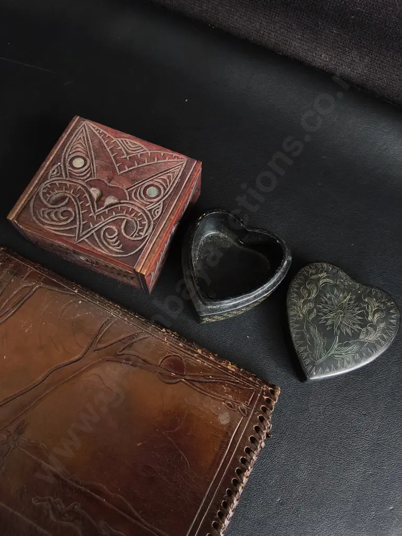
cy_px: 268
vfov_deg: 65.3
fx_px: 418
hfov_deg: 51.4
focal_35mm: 27
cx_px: 201
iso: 160
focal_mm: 2.87
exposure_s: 1/100
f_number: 2
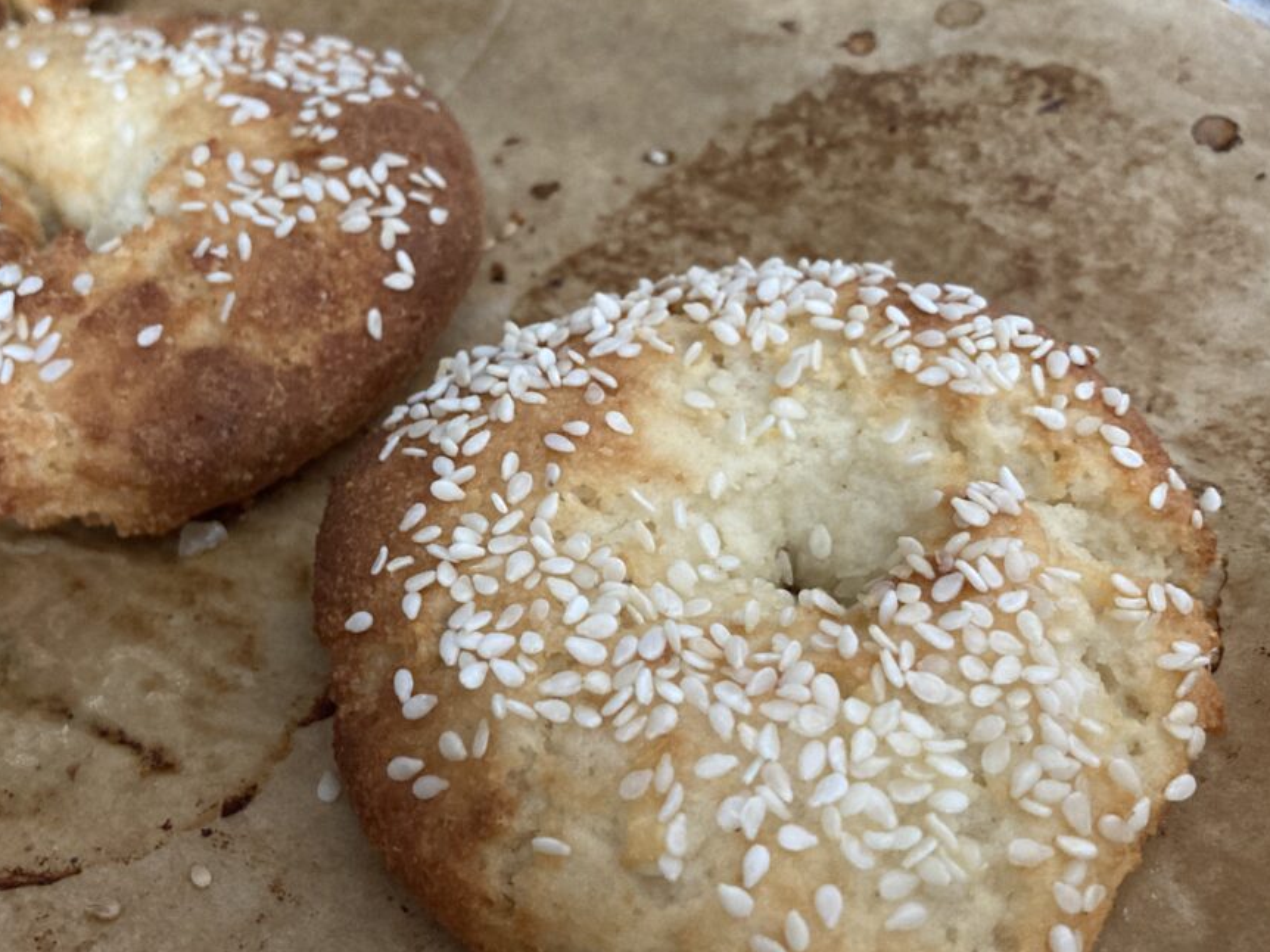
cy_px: 463
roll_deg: +1.7
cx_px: 569
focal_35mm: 39
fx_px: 1430
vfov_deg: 36.8
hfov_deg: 47.8
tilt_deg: -43.5
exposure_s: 1/40
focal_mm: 3.99
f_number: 1.8
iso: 400
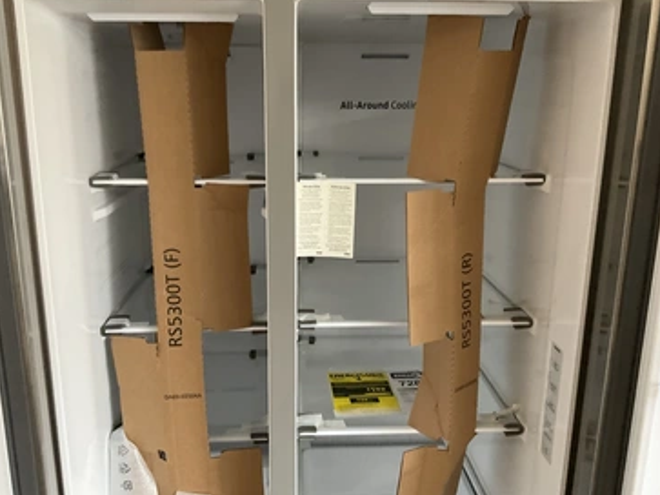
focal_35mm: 32
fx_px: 610
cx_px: 316
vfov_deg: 44.1
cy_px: 233
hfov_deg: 56.8
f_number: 1.8
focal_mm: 3
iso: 250
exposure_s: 1/60
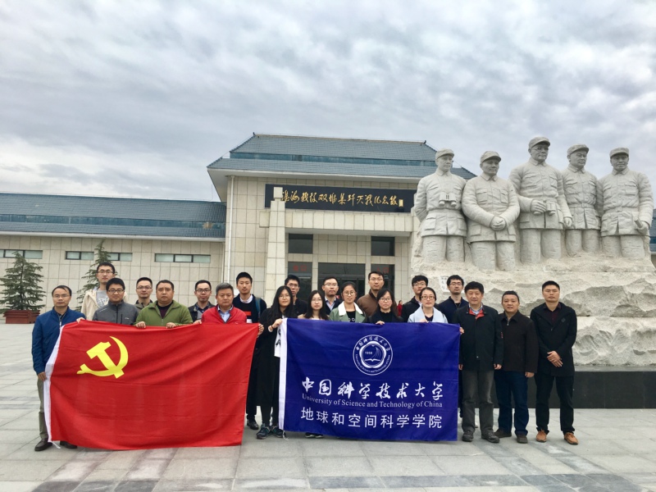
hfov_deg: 61.7
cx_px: 328
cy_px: 246
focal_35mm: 29
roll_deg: -2.0
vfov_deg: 48.2
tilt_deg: +6.5
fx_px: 550
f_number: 2.2
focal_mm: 4.15
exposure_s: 1/490
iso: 25
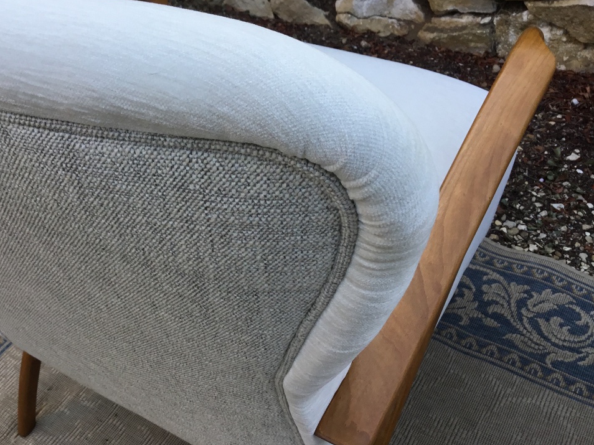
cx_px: 222
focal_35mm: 39
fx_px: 669
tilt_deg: -40.9
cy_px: 224
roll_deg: +1.1
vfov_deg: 36.8
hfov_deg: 47.4
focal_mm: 3.3
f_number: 2.4
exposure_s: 1/100
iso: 32
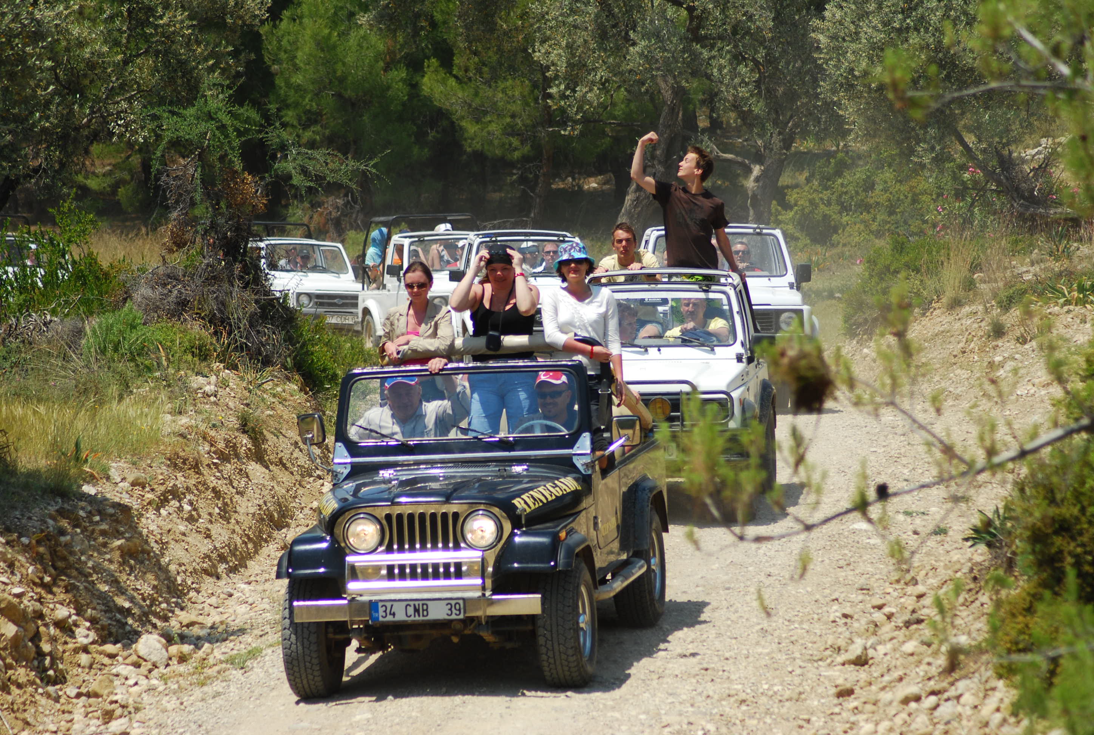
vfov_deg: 6.8
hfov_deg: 10.1
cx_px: 547
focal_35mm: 202
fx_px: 6166
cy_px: 368
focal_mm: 135
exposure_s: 1/1600
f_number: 5
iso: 200
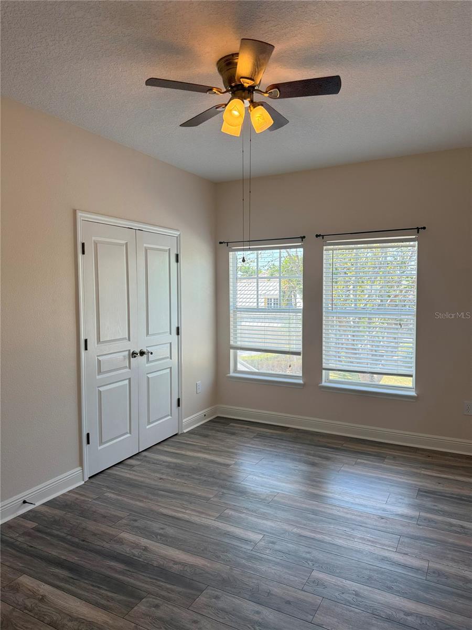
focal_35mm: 24
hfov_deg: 56.8
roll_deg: +0.2
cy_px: 315
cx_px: 236
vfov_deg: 71.6
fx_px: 436
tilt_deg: -3.9
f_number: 1.78
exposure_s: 1/350
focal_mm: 6.76
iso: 80
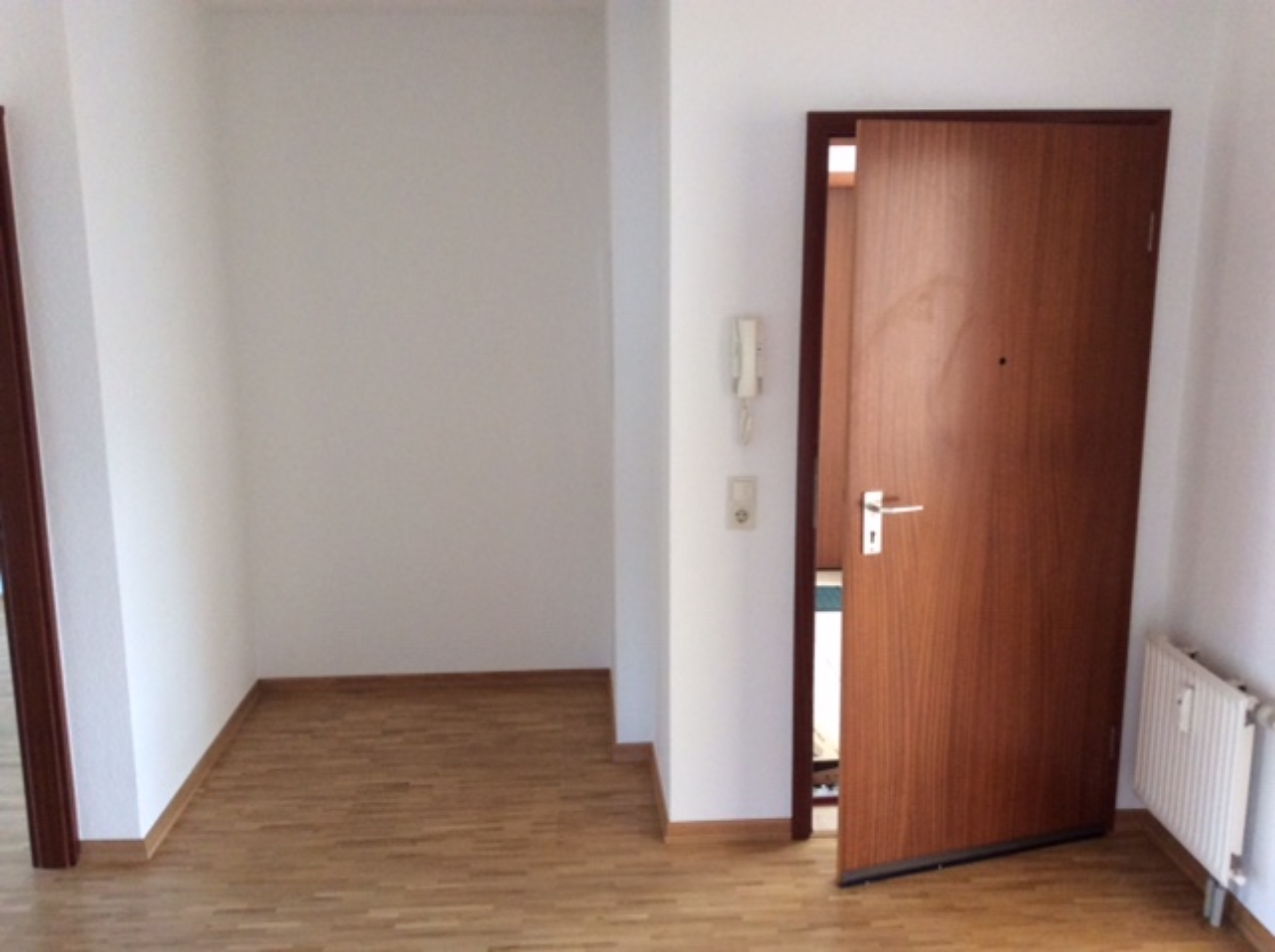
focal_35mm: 32
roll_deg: +1.3
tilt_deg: -11.4
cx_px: 638
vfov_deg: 44.1
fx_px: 1177
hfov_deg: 56.9
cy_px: 476
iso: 160
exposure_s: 1/24
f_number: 2.4
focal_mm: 3.3
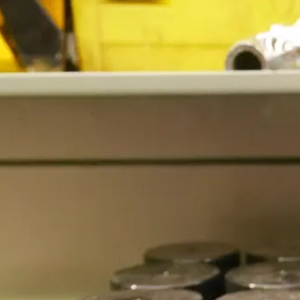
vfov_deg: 20.9
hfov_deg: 22.4
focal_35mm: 74
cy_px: 409
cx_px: 302
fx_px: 726
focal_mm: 14
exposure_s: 1/50
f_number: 3.7
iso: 3200
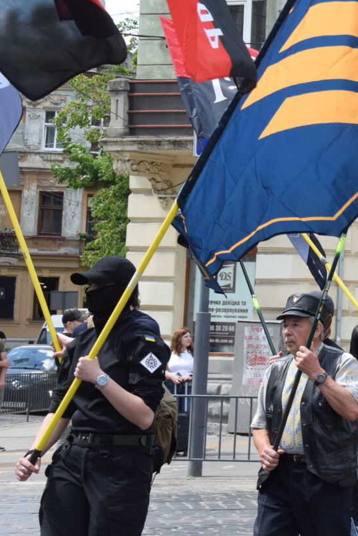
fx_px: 2057
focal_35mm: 138
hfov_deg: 9.5
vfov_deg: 14.8
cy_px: 207
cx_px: 614
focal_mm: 40
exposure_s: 1/250
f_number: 8
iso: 360
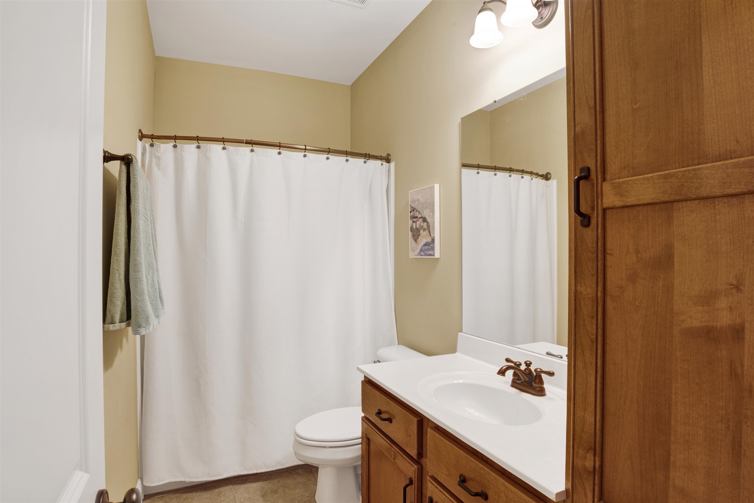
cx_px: 377
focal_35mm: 18
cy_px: 252
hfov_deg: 90.0
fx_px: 377
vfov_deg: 67.4
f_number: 11
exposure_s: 1/3
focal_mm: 18
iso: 200
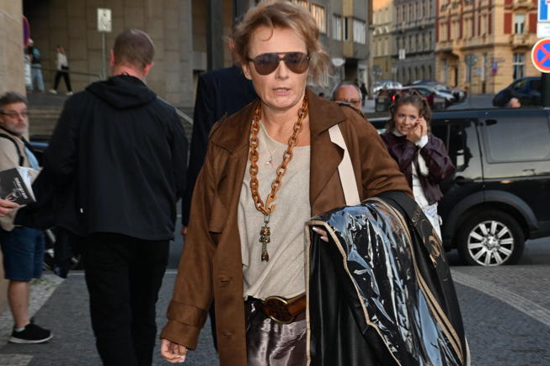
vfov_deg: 35.9
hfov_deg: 51.9
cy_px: 188
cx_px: 276
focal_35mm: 37
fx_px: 565
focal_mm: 35
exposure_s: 1/250
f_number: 5
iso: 500
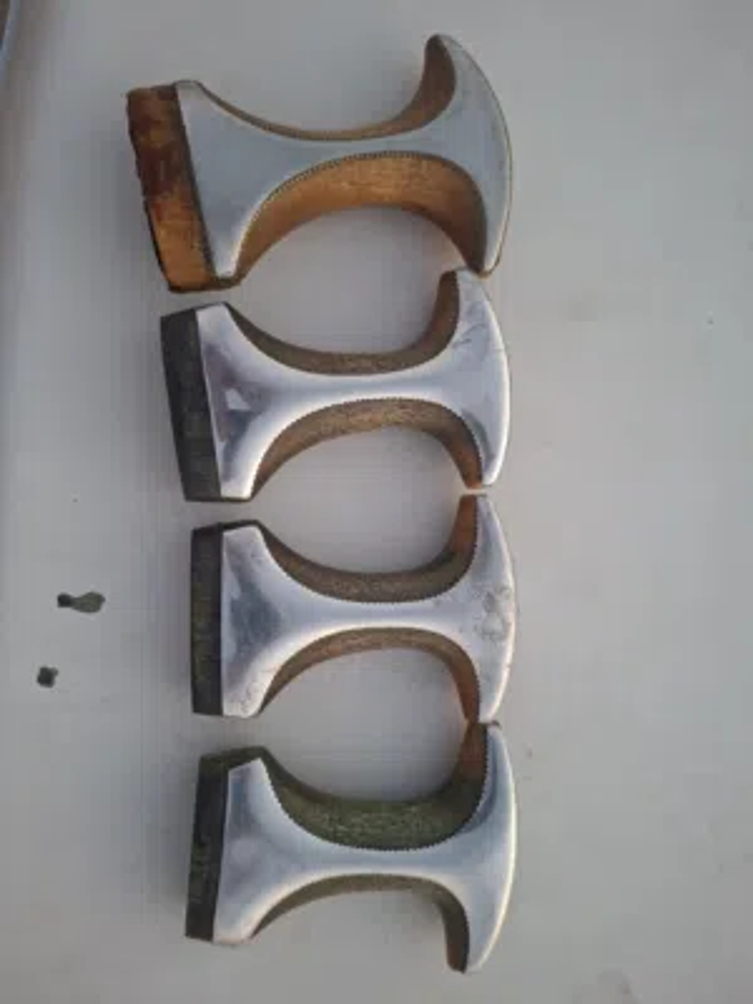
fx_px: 667
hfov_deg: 58.9
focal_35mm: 23
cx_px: 376
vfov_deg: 73.9
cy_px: 502
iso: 200
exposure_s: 1/50
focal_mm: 5.54
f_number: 1.8
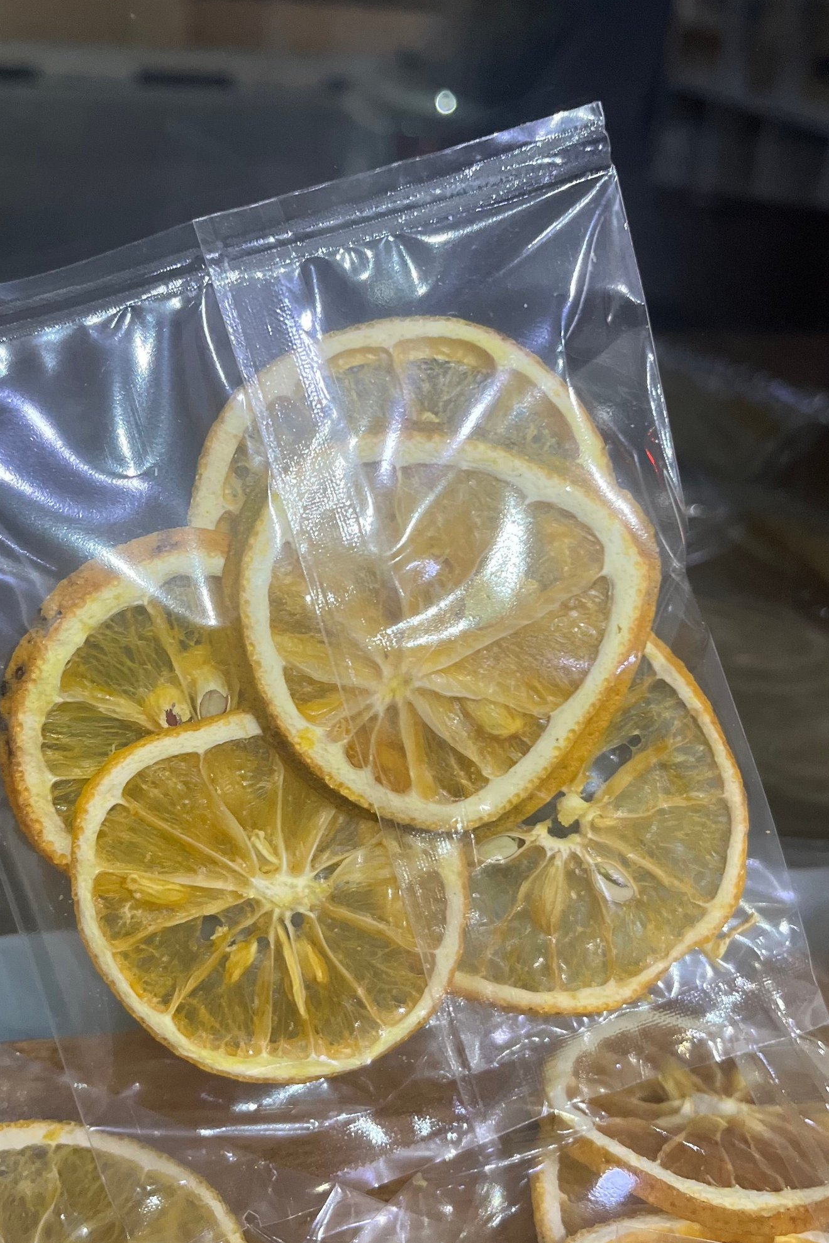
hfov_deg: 37.8
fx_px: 1209
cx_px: 392
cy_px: 678
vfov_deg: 54.4
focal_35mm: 35
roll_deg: -3.9
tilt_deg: -30.4
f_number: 1.6
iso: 500
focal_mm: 5.1
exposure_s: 1/50
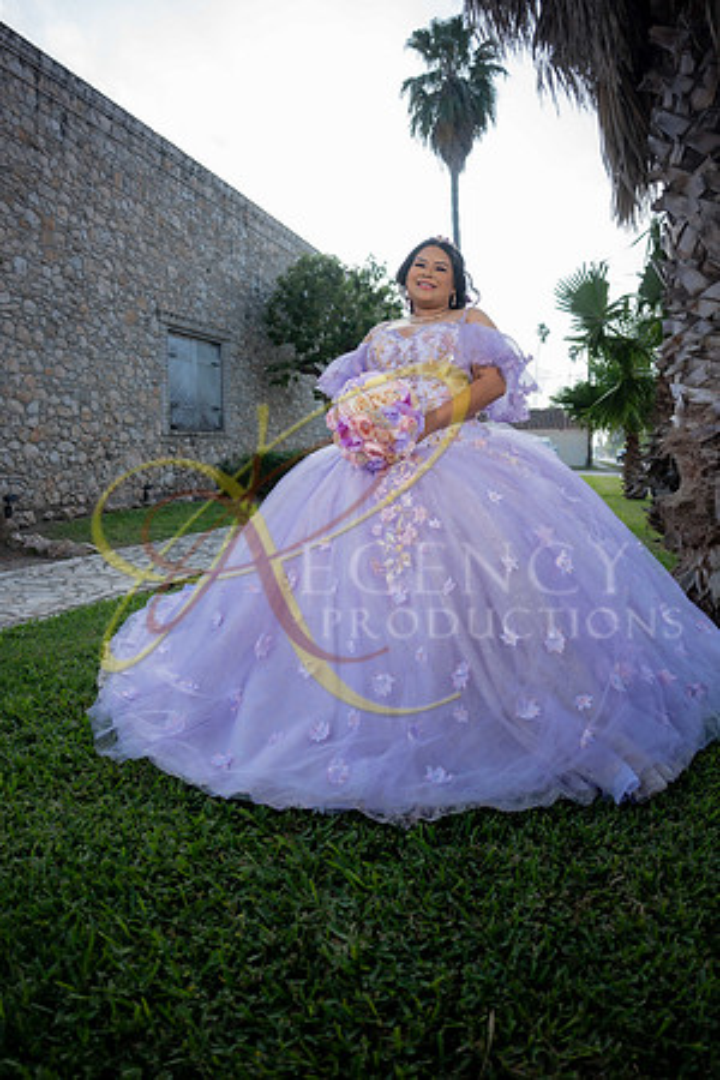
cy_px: 540
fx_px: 600
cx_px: 360
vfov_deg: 84.0
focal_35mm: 20
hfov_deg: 61.9
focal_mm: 20
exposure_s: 1/800
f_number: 2.8
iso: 125
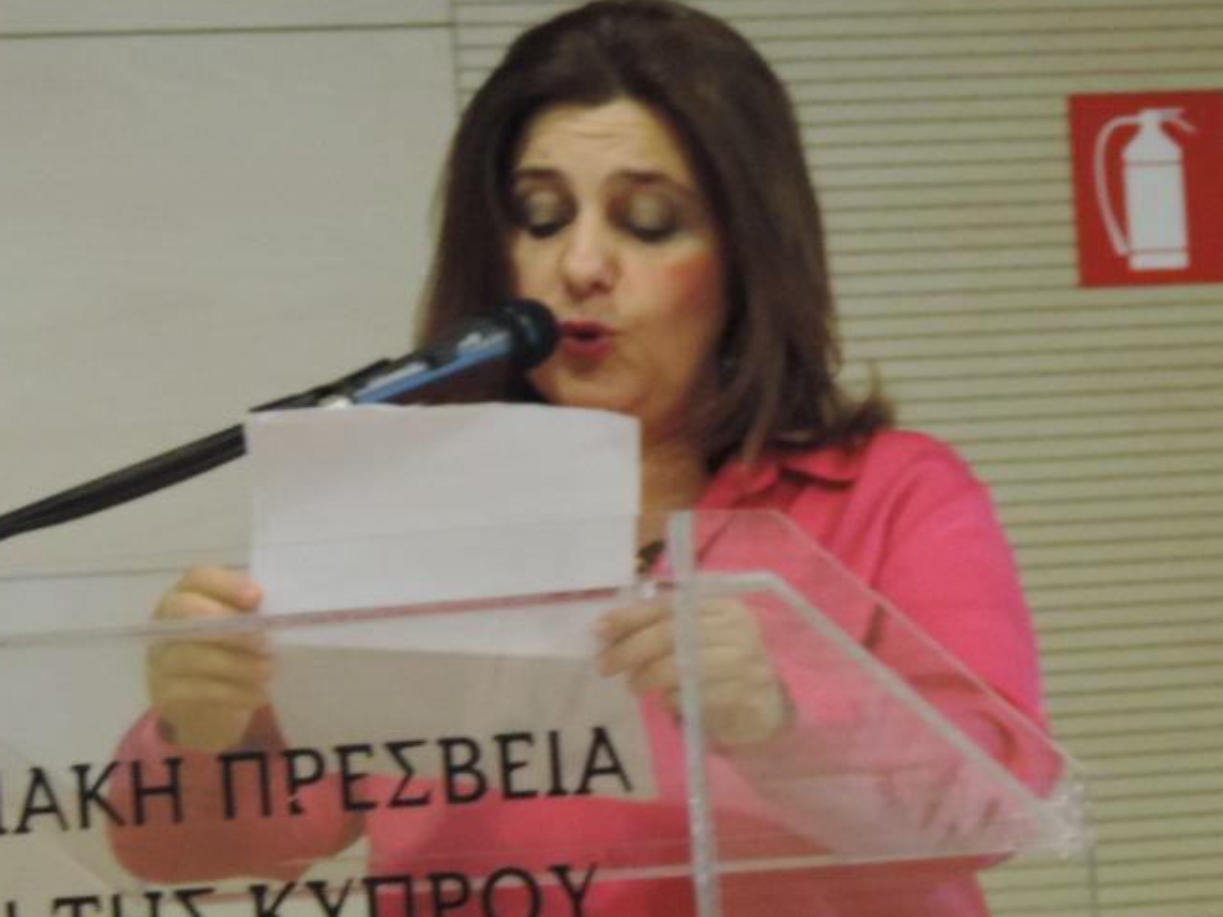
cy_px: 547
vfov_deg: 4.7
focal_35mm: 316
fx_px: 11164
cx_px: 555
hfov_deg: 6.3
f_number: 4.6
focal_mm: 35.6
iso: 800
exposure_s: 1/30
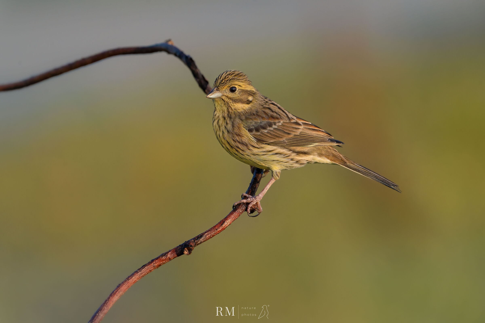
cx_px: 242
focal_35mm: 840
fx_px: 11316
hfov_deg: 2.5
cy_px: 162
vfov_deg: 1.6
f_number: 10
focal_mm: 840
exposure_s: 1/500
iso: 640
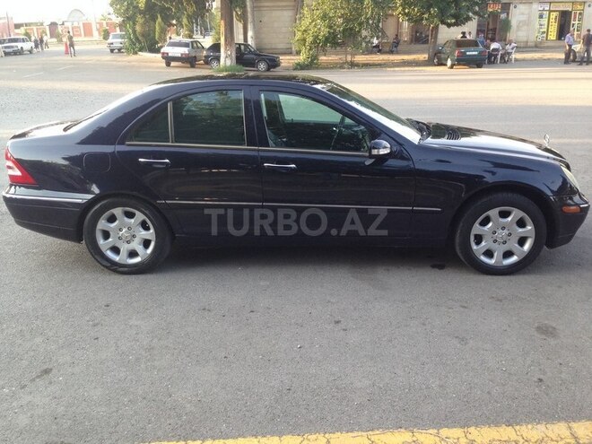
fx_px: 564
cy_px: 222
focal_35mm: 33
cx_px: 296
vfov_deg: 42.9
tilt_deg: -18.6
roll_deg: +1.1
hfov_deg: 55.4
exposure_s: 1/120
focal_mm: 4.12
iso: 80
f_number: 2.4
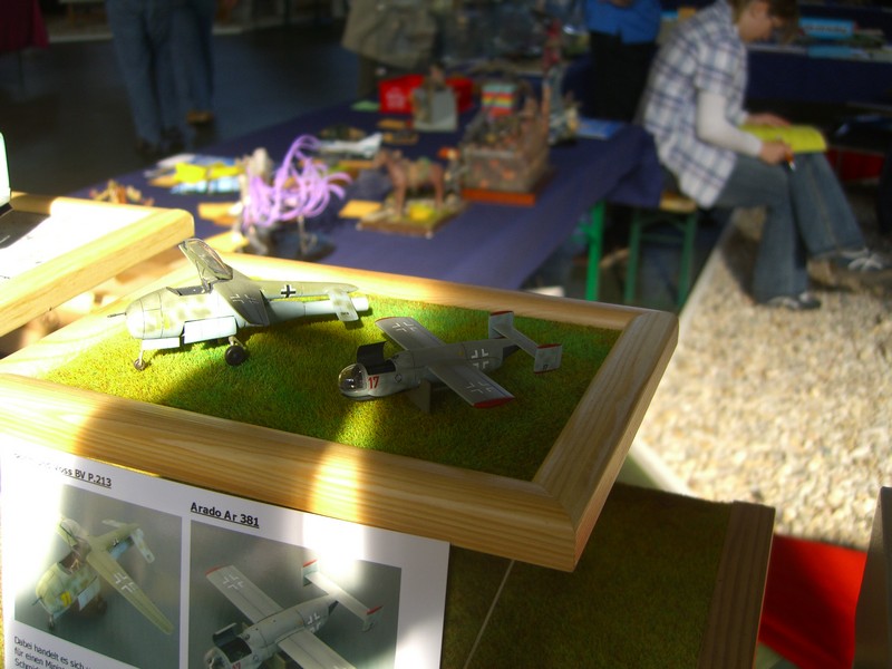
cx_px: 446
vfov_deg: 37.7
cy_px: 334
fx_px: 979
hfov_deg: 49.0
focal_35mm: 38
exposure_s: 1/160
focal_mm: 7.9
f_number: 2.8
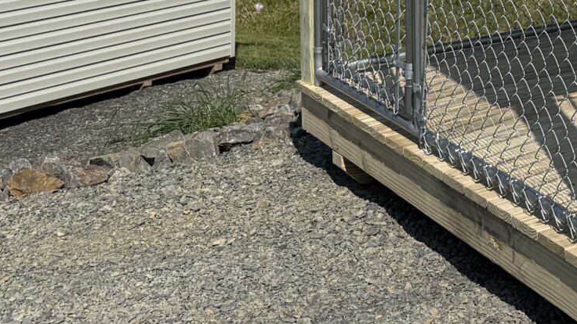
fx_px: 1392
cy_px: -287
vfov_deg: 12.1
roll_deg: +1.8
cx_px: 787
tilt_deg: -0.9
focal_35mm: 91
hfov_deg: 20.9
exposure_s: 1/6711
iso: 80
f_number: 1.78
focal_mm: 6.76
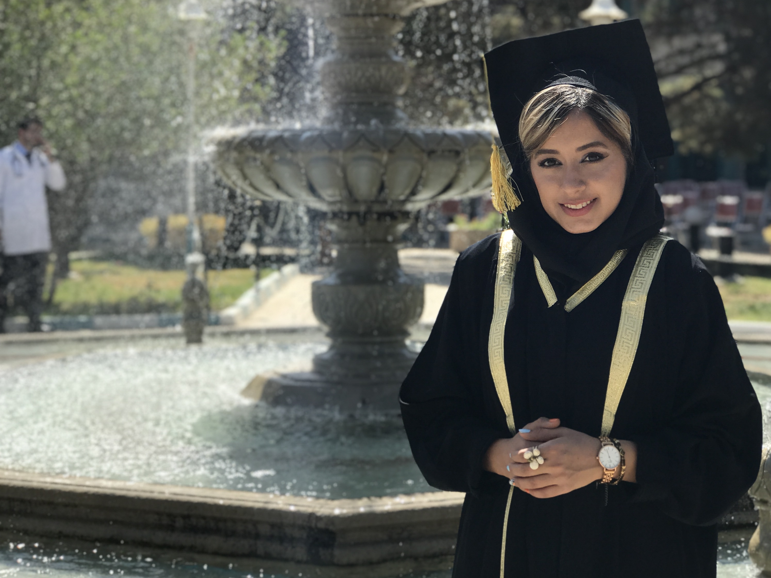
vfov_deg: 18.9
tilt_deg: +0.8
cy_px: 110
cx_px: 390
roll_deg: -0.1
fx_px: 1715
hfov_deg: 25.3
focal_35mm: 77
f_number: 2.8
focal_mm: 6.6
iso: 20
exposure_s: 1/694
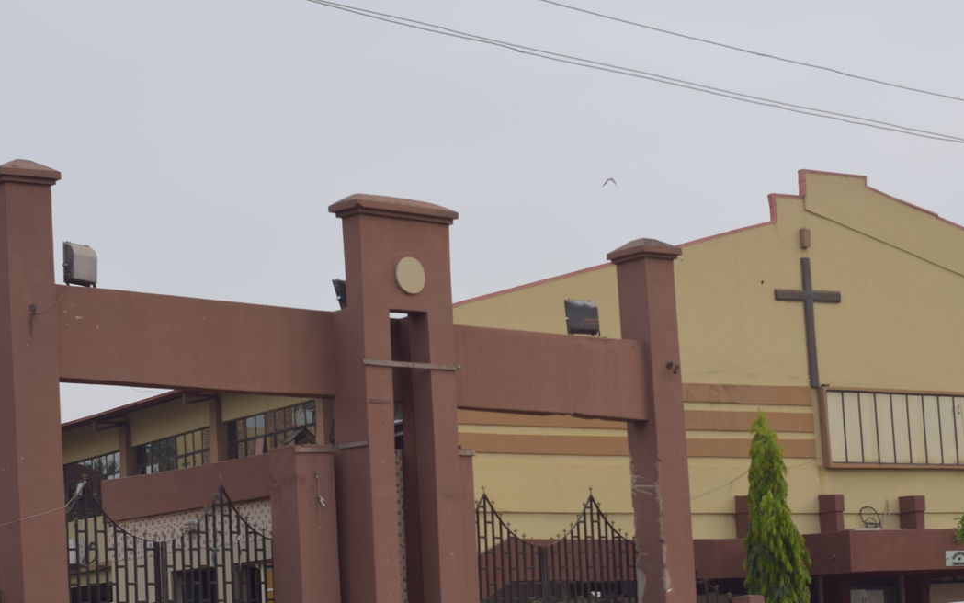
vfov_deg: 13.3
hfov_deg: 21.2
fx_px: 2573
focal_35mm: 98
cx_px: 512
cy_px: 456
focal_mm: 35
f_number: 5
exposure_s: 1/250
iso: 100
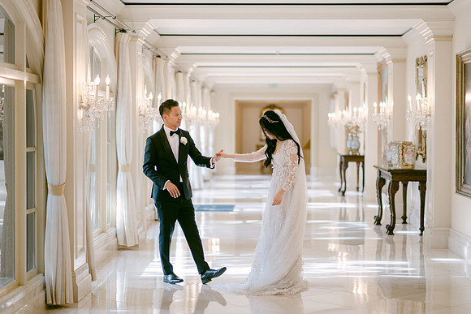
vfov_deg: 16.1
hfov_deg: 23.9
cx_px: 236
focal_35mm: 85
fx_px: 1112
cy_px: 157
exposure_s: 1/160
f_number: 1.8
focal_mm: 85
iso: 100
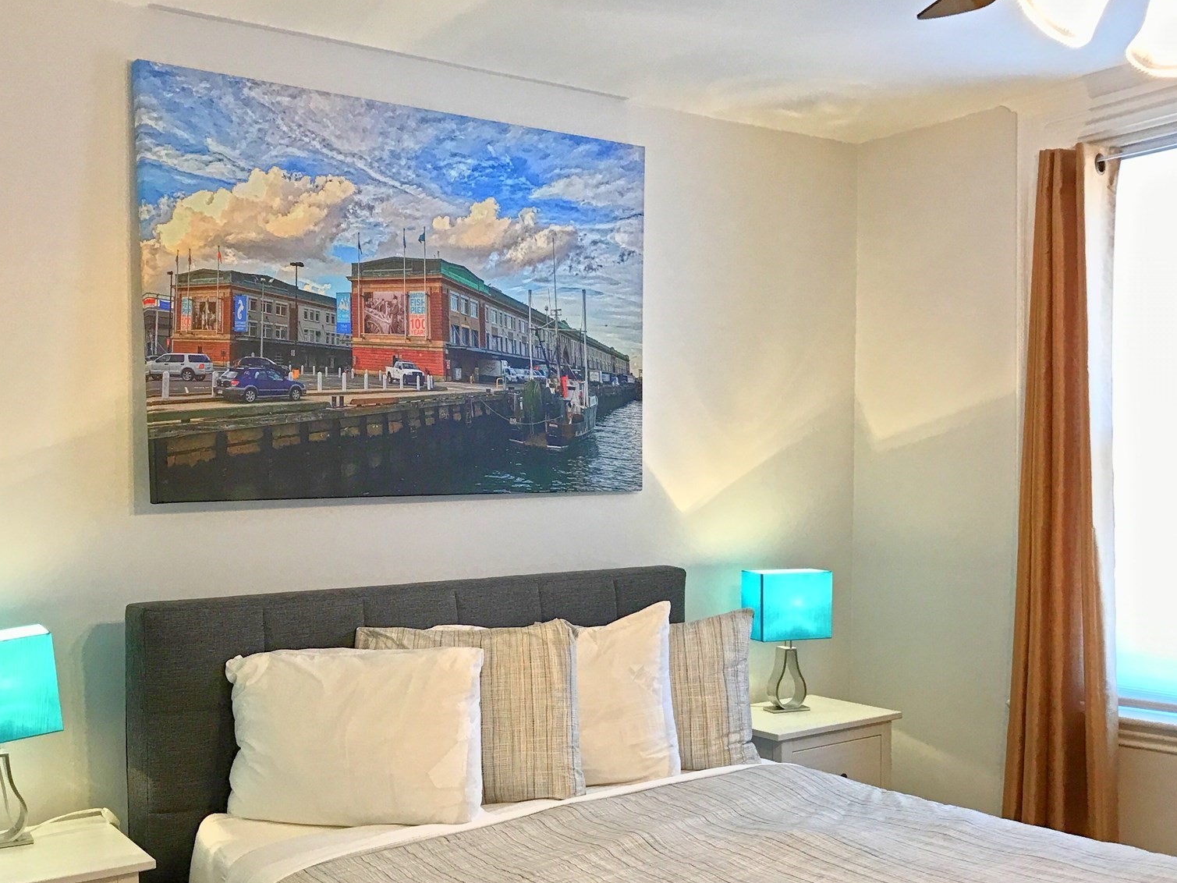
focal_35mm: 38
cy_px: 558
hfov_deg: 48.9
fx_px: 1292
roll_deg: +1.0
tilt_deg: -4.7
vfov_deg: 37.5
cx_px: 549
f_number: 1.8
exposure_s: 1/30
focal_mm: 3.99
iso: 25
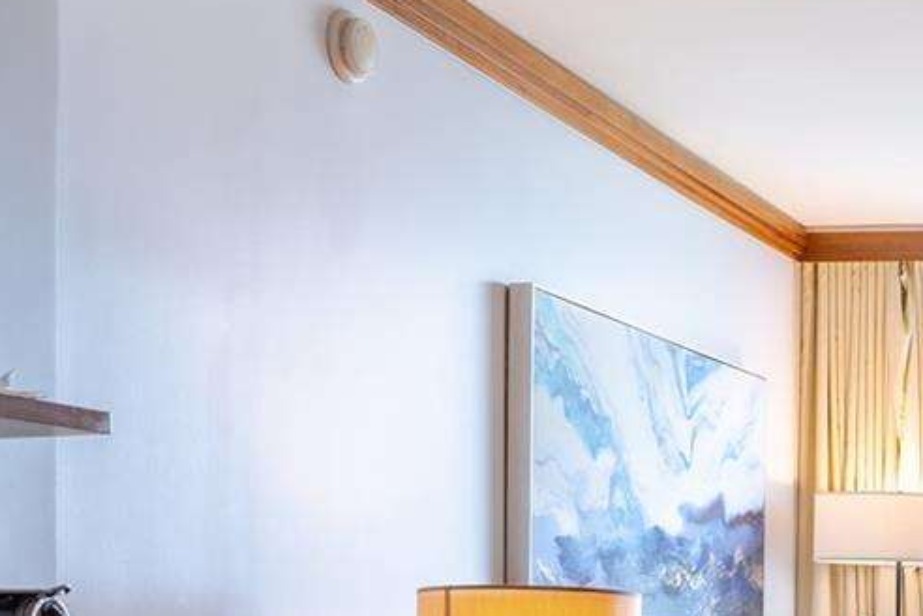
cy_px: 678
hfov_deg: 21.8
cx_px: 1375
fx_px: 2000
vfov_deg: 16.9
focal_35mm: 78
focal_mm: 16
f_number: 9
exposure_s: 1/40
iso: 100
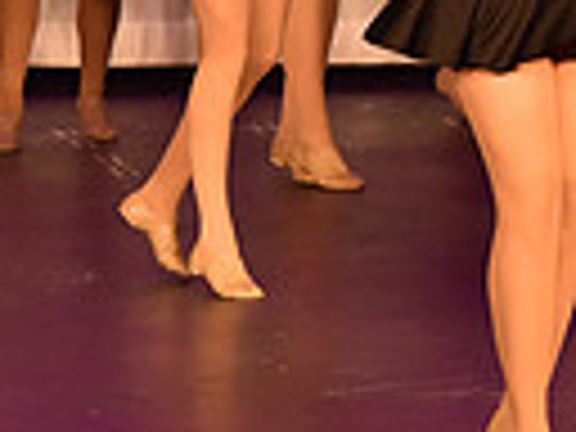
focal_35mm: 521
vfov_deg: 2.9
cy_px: -16
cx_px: 1130
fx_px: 8669
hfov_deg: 3.8
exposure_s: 1/320
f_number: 4
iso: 2000
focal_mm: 120
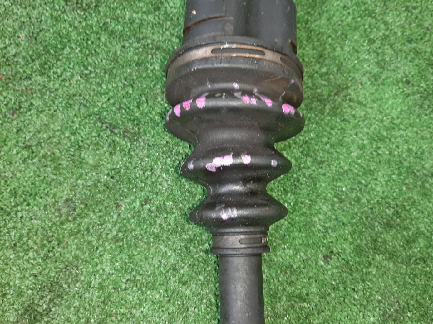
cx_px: 224
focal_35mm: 27
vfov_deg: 51.3
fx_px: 338
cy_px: 159
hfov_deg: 65.3
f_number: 1.7
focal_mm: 3.93
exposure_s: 1/50
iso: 176
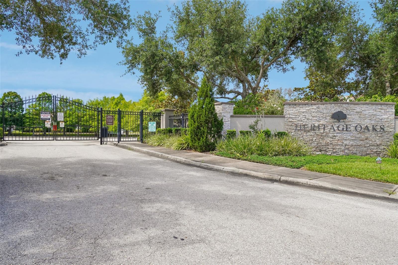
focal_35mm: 24
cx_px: 199
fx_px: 265
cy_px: 132
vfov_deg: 53.1
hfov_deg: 73.8
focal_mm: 16
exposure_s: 1/125
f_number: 8
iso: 100
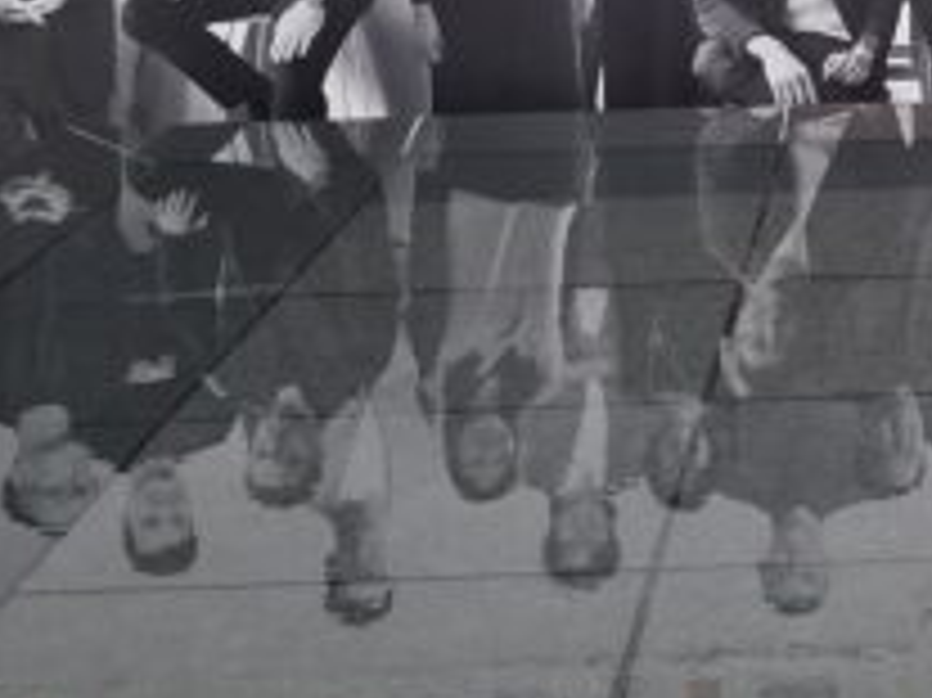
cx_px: 1184
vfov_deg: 12.5
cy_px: -257
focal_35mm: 114
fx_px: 3068
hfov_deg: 16.4
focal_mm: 5.54
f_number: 1.8
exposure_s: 1/50
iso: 250
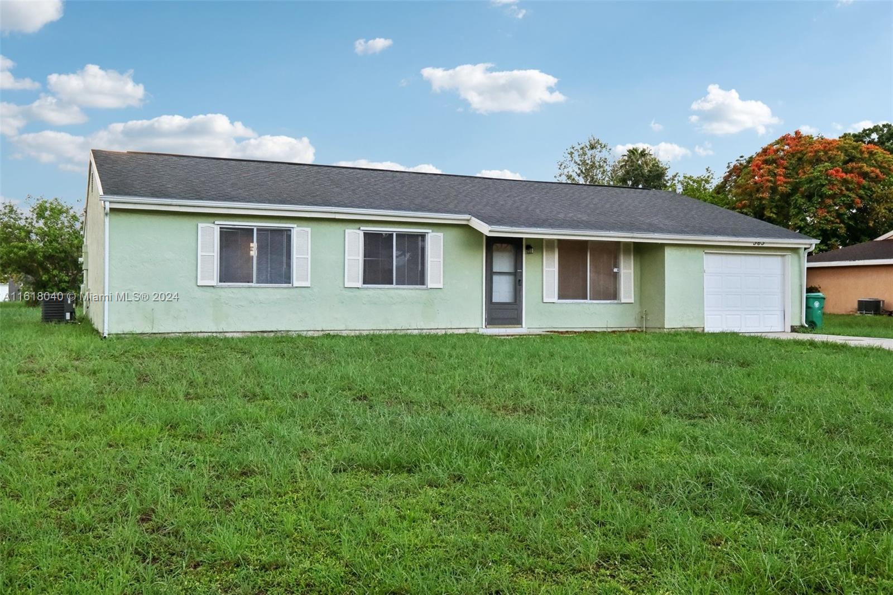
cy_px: 298
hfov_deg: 60.3
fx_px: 769
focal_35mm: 31
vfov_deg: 42.3
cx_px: 446
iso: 1600
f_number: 7.1
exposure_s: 1/250
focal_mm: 20.9
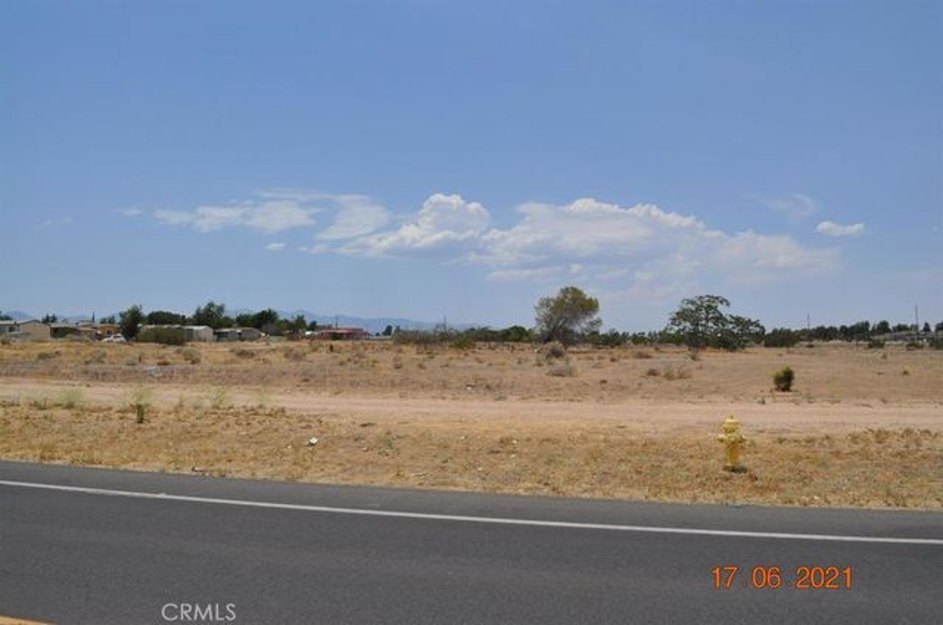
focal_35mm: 27
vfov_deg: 47.7
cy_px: 312
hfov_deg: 67.5
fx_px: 706
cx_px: 472
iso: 200
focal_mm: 18
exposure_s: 1/500
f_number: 11
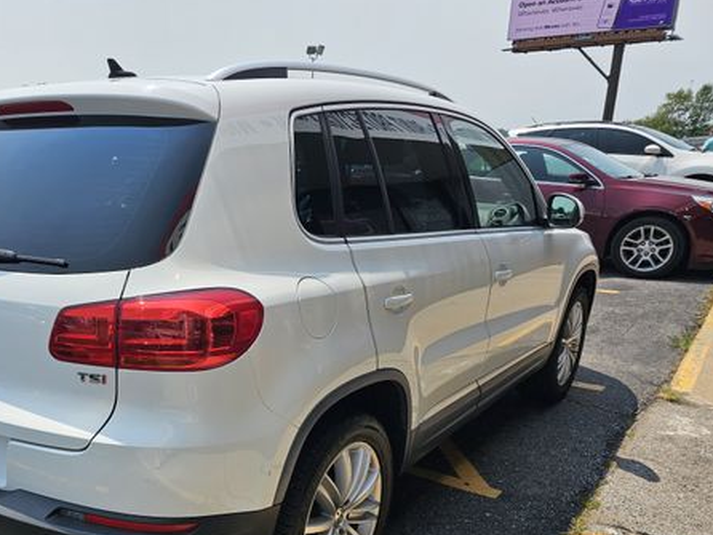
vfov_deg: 42.2
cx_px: 211
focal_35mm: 33
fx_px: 680
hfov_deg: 53.7
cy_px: 374
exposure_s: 1/968
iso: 10
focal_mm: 6.3
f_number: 1.7
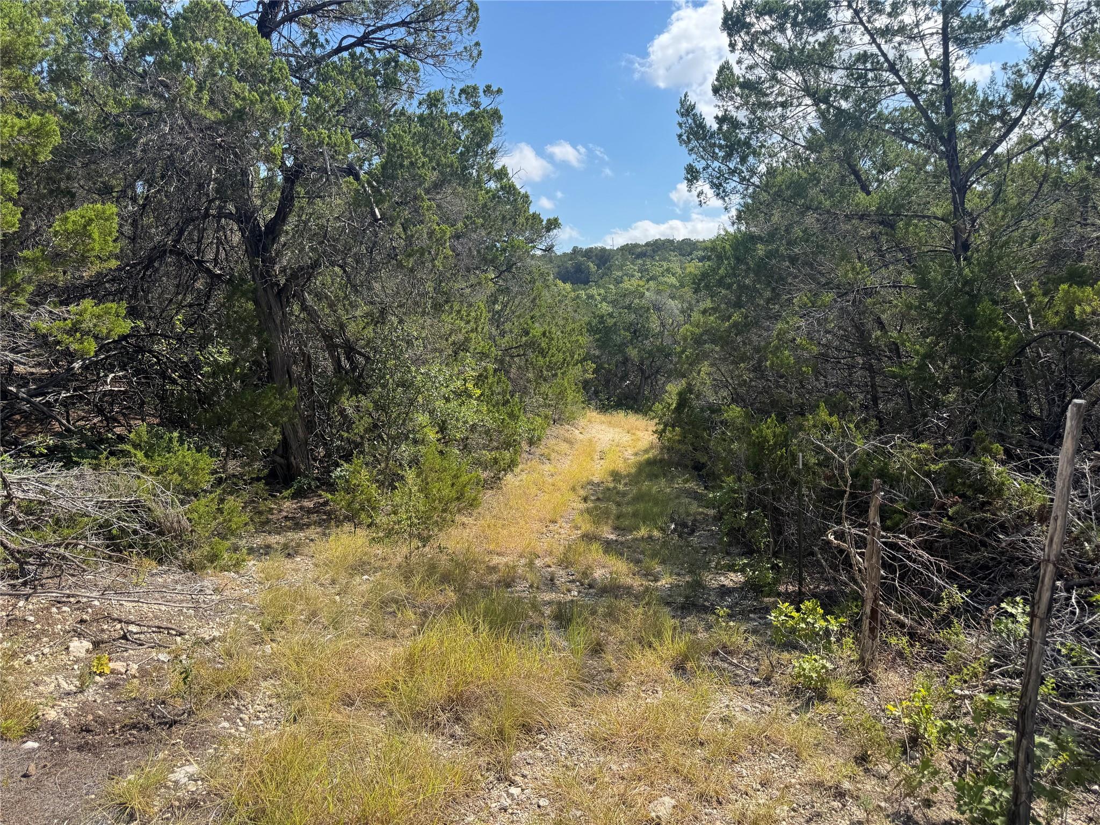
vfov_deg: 56.8
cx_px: 550
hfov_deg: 71.6
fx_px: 763
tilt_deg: -6.5
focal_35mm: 24
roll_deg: +4.2
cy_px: 412
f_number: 1.78
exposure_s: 1/2174
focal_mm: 6.76
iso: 80
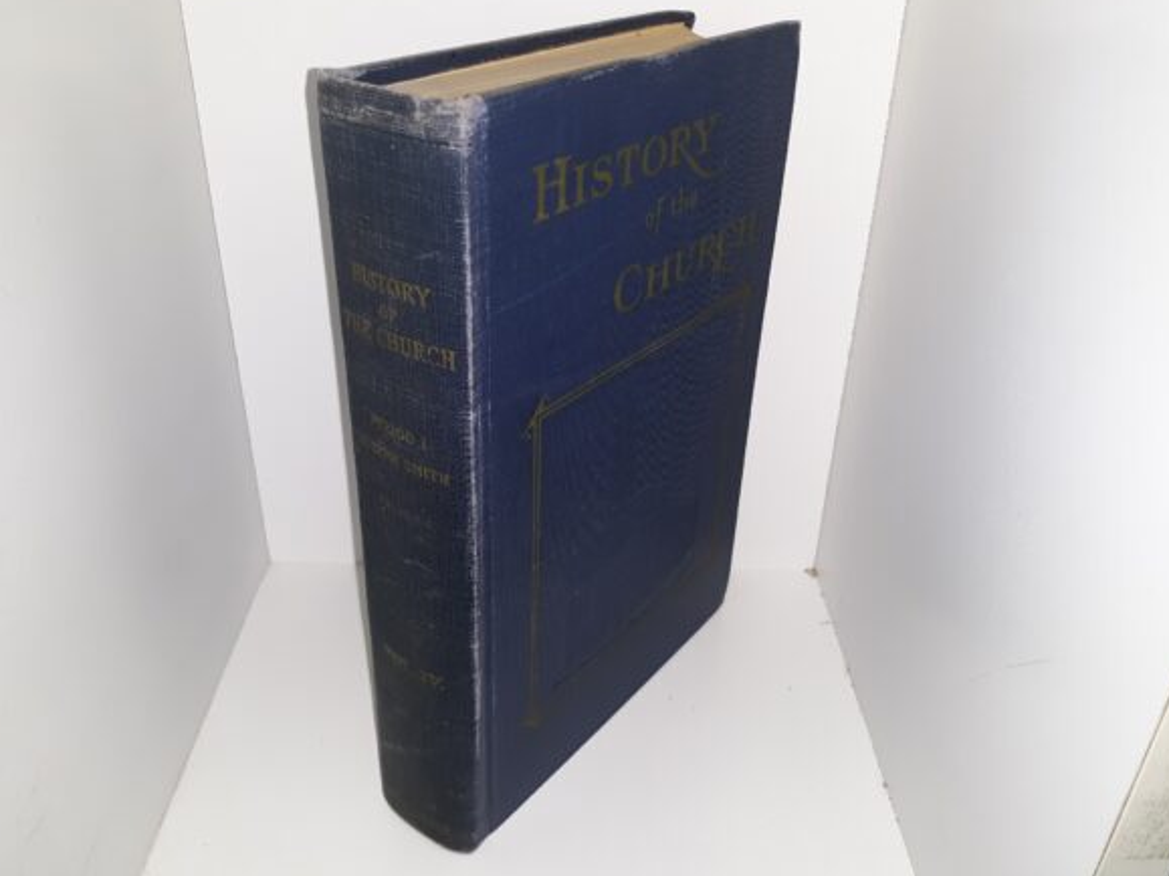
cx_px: 573
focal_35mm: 29
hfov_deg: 61.7
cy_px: 428
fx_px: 979
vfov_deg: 48.2
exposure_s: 1/120
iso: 64
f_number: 1.7
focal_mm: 3.7
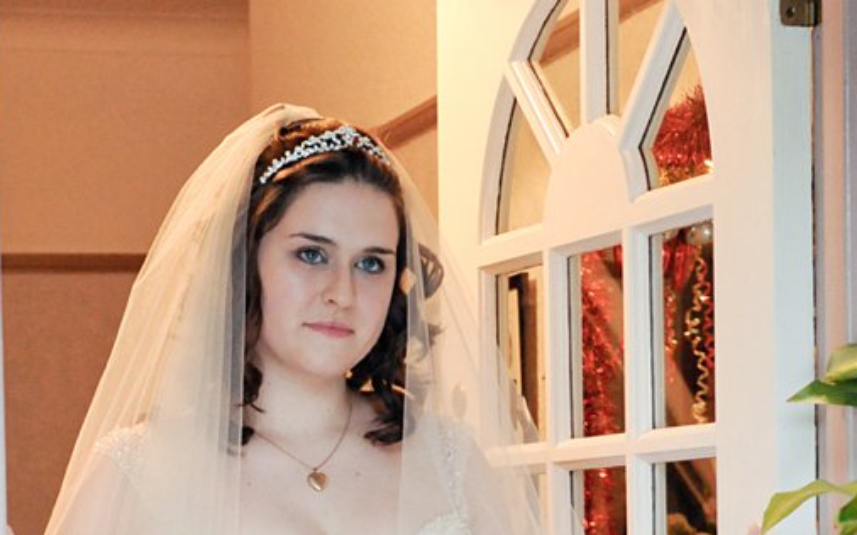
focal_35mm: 121
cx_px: 285
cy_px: 624
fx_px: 2825
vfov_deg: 10.7
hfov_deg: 17.2
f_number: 4.5
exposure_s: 1/125
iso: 4000
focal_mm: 50
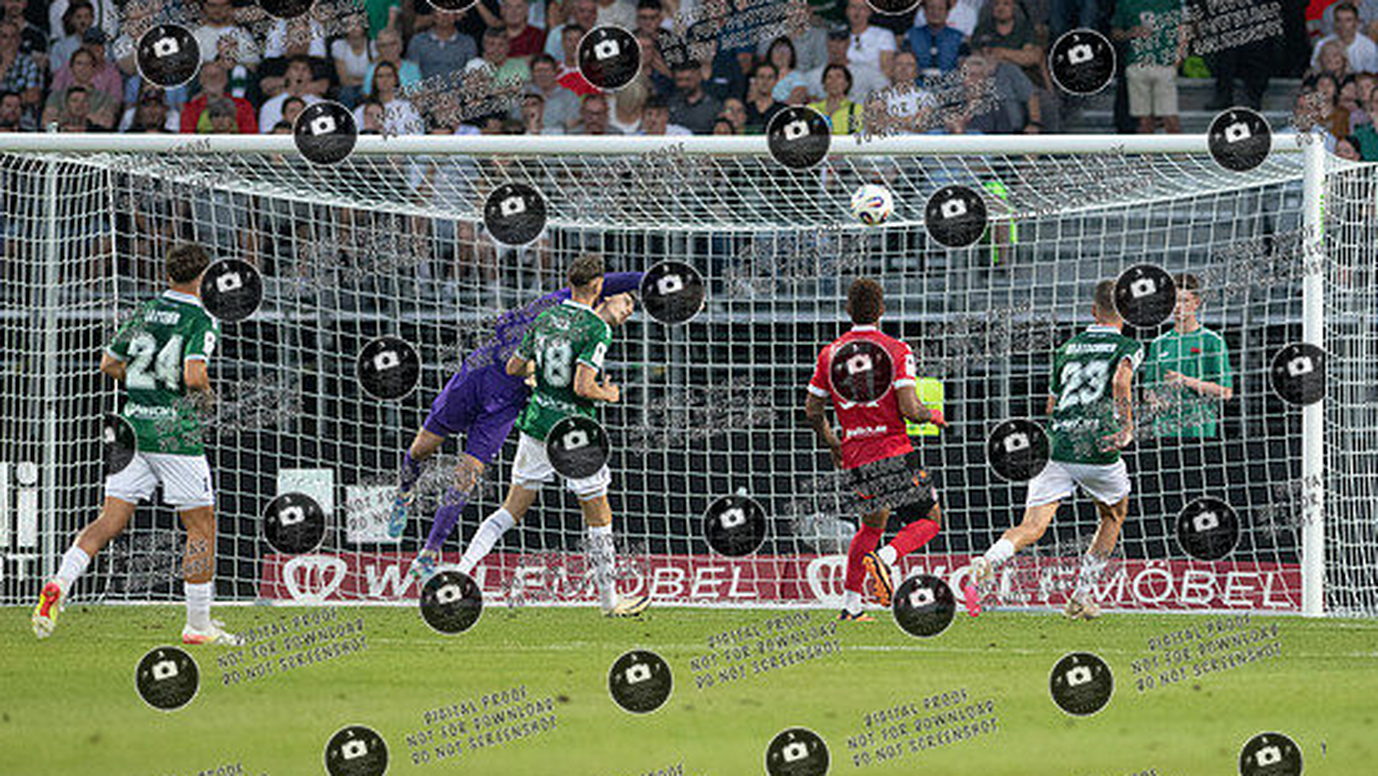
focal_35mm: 575
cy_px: 383
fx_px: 21018
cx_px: 916
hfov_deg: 3.8
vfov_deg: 2.1
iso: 3600
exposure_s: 1/1250
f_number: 3.2
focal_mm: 300
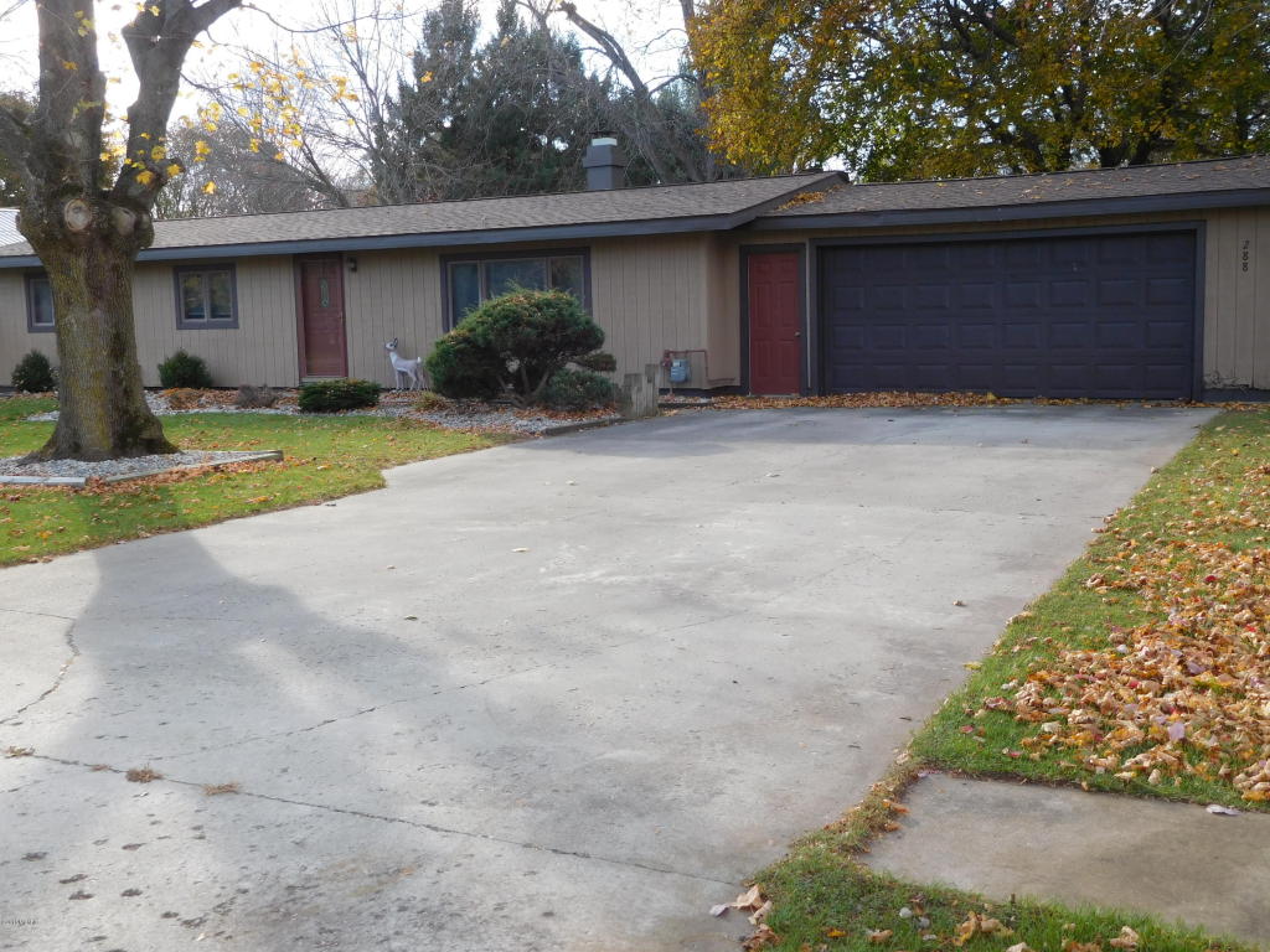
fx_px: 1284
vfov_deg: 40.7
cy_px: 476
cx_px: 635
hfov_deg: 52.6
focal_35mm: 35
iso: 125
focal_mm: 6.2
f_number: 3.8
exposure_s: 1/200
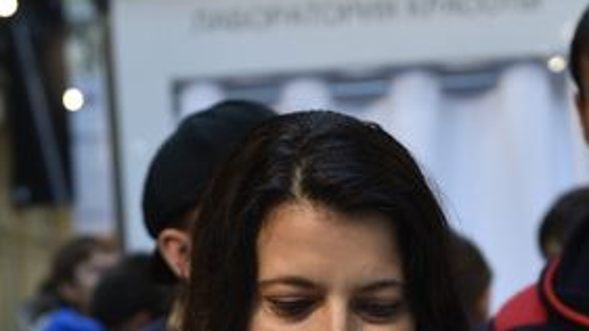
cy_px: 432
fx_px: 1952
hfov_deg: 17.1
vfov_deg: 9.5
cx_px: 224
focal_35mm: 125
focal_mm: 48
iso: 1000
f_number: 3.5
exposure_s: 1/400
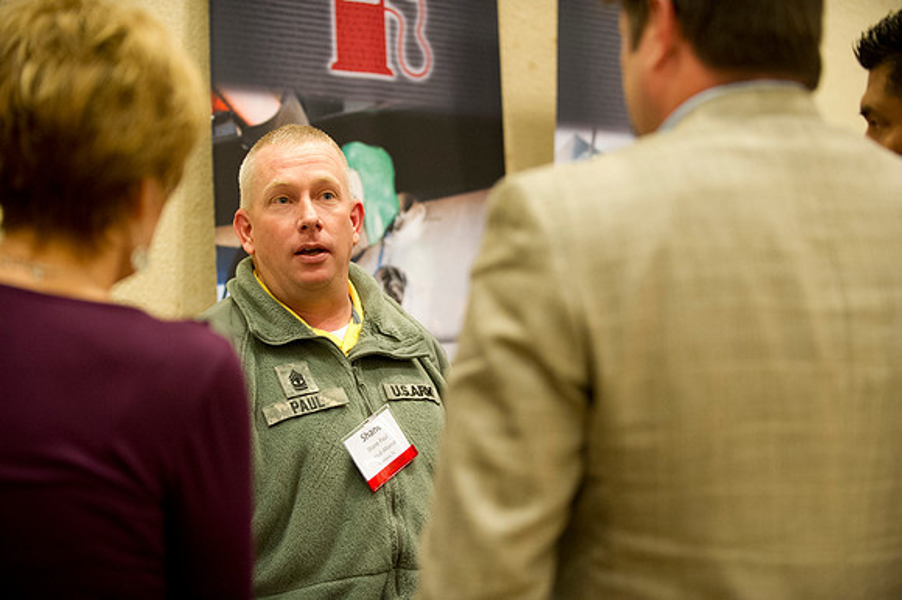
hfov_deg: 26.0
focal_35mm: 78
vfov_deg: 17.5
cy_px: 300
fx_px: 1953
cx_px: 451
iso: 3200
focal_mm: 78
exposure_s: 1/60
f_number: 2.8
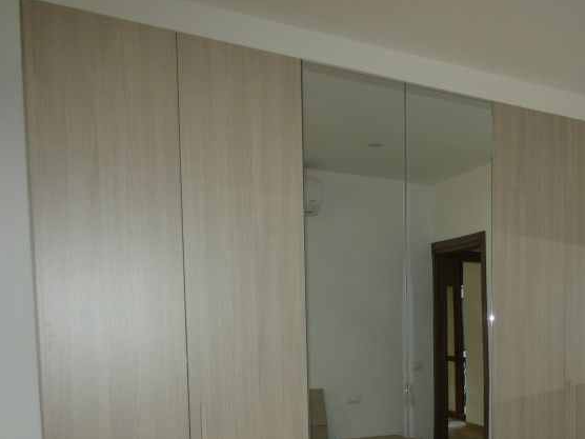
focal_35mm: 36
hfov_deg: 48.3
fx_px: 608
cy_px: 376
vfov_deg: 37.6
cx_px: 473
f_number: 2.8
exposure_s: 1/60
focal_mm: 3.6
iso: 100
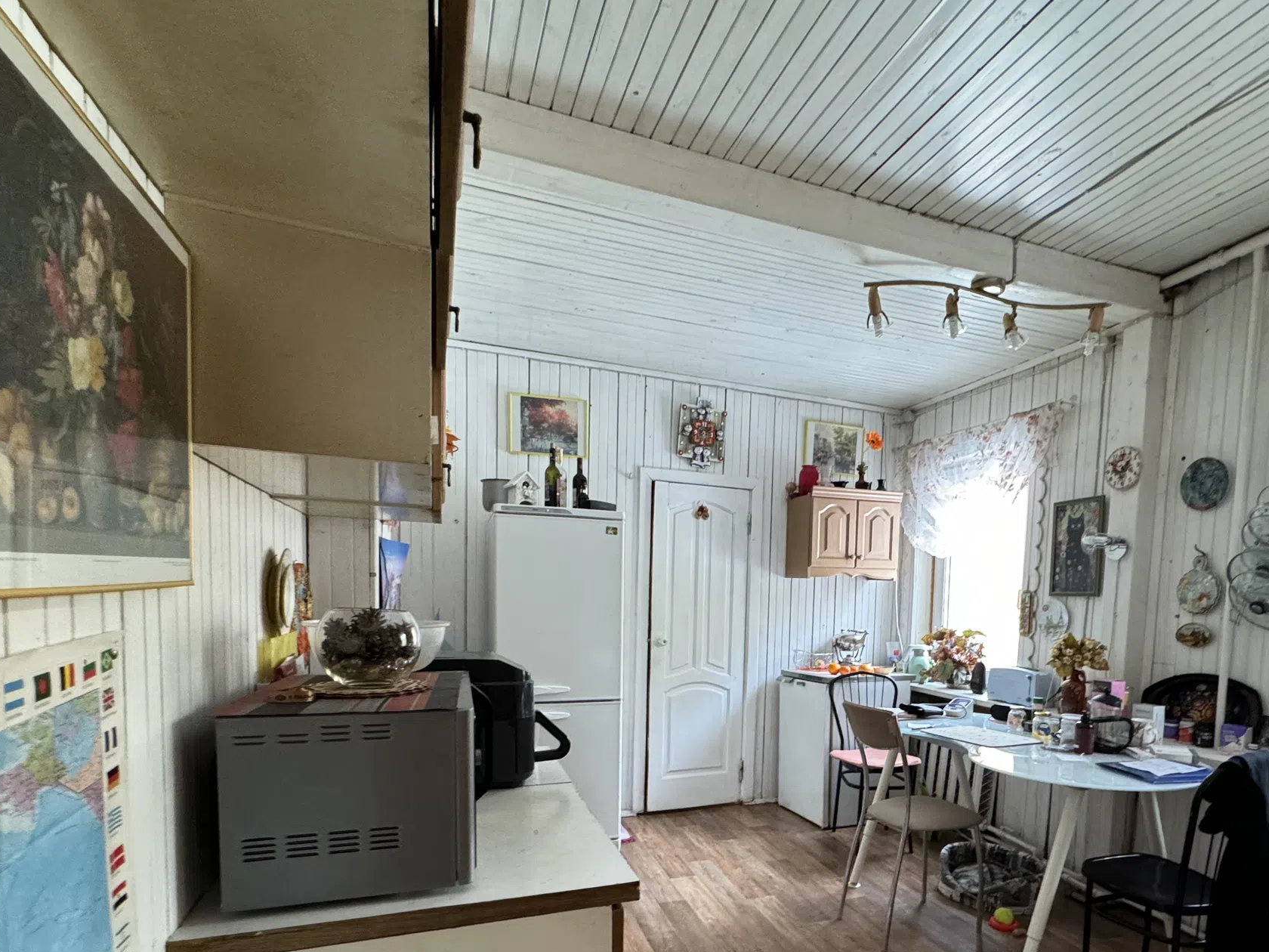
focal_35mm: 20
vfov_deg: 63.8
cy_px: 655
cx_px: 727
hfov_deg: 81.2
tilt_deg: -4.6
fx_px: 733
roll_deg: -1.0
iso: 500
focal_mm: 2.22
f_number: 2.2
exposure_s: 1/60
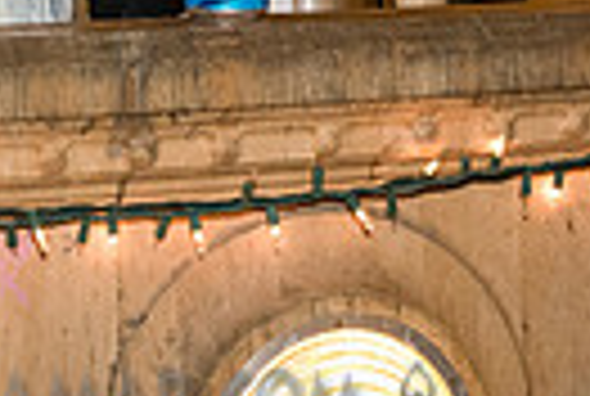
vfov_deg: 10.1
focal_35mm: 128
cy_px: -358
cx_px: 131
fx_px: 2103
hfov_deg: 15.9
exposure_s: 1/125
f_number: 4.5
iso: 4000
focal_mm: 29
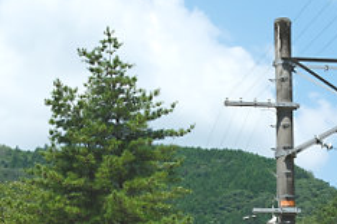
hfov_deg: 17.8
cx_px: 150
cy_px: 362
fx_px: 1076
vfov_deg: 11.3
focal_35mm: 115
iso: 125
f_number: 9
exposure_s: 1/125
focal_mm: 23.3
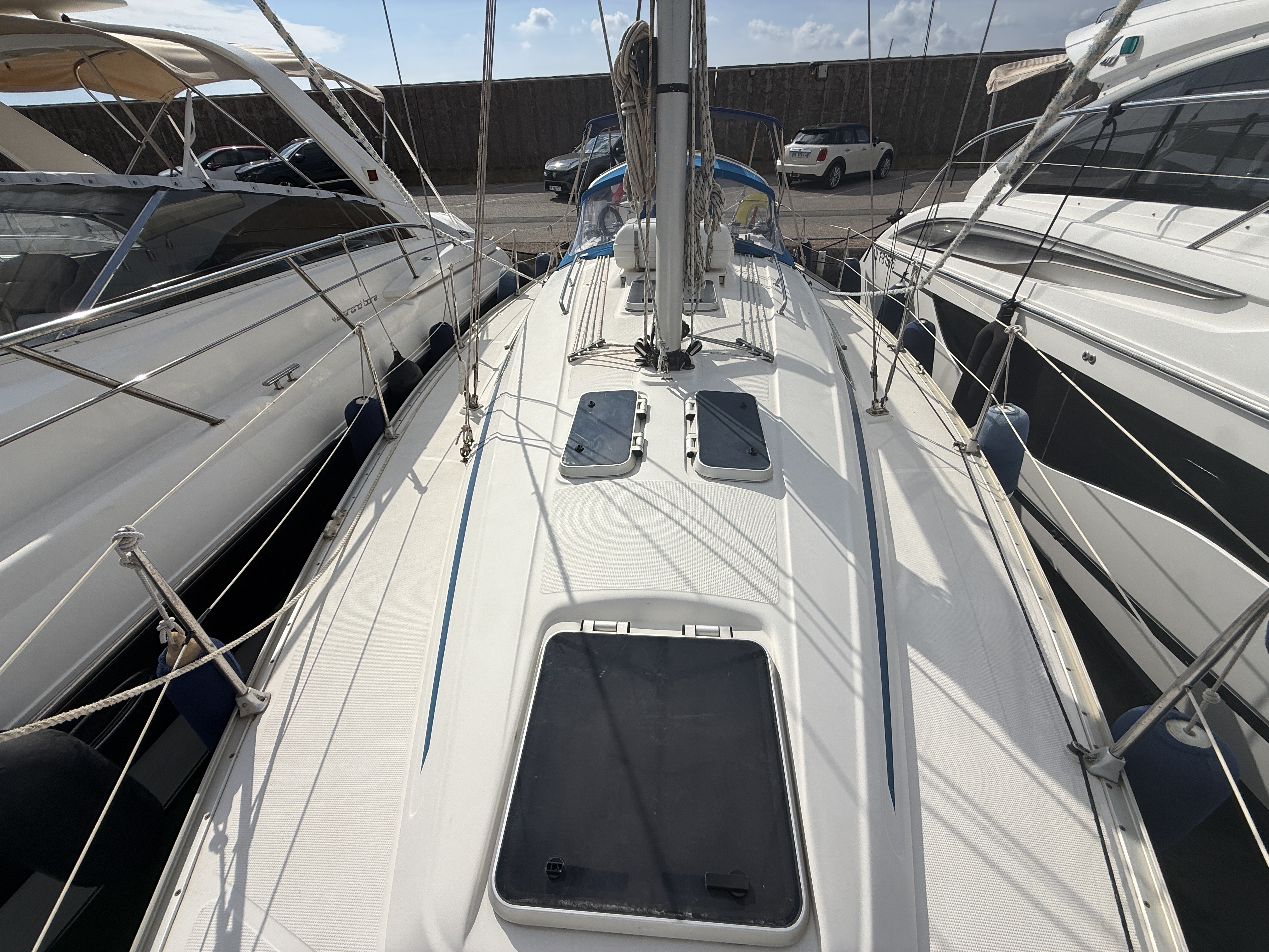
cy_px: 476
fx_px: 513
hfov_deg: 102.1
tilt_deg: -34.4
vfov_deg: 85.7
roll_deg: +2.8
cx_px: 634
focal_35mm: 14
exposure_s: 1/7634
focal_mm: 2.22
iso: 40
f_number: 2.2
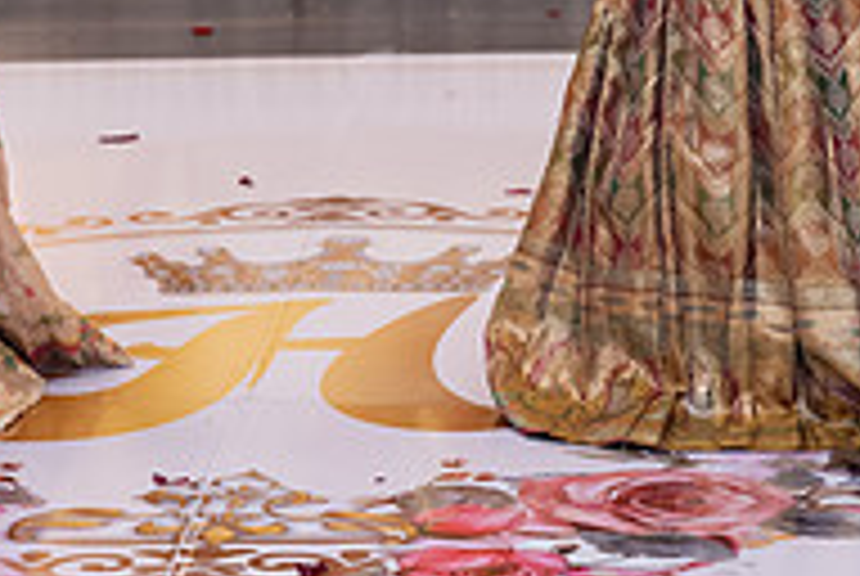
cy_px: -227
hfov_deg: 9.5
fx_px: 5192
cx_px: 302
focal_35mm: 217
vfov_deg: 6.3
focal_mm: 71
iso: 1000
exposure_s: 1/160
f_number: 3.2
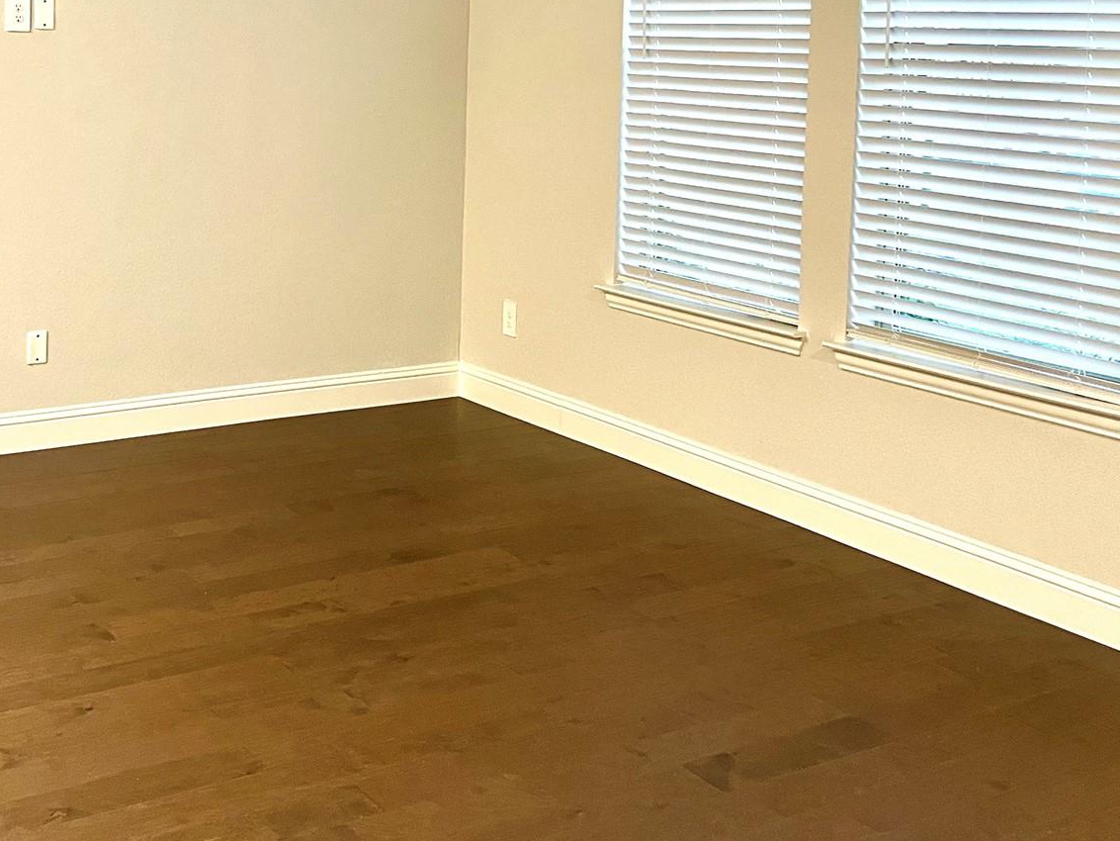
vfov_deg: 29.6
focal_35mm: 47
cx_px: 353
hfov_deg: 39.8
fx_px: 1521
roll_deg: -1.3
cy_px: 87
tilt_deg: -2.7
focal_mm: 5.7
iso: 160
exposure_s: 1/60
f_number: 1.5
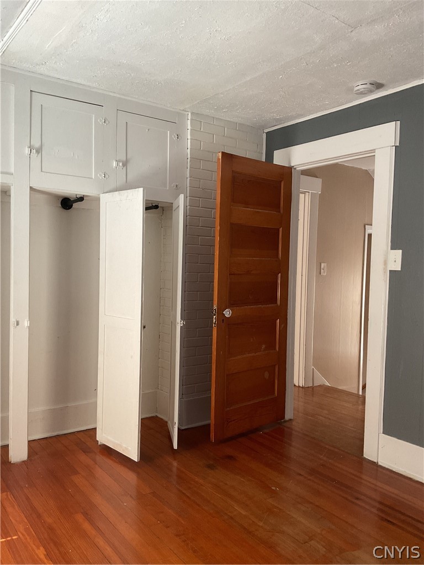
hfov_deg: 48.2
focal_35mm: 29
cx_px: 212
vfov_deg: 61.7
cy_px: 282
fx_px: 474
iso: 125
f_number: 1.8
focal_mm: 3
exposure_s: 1/60
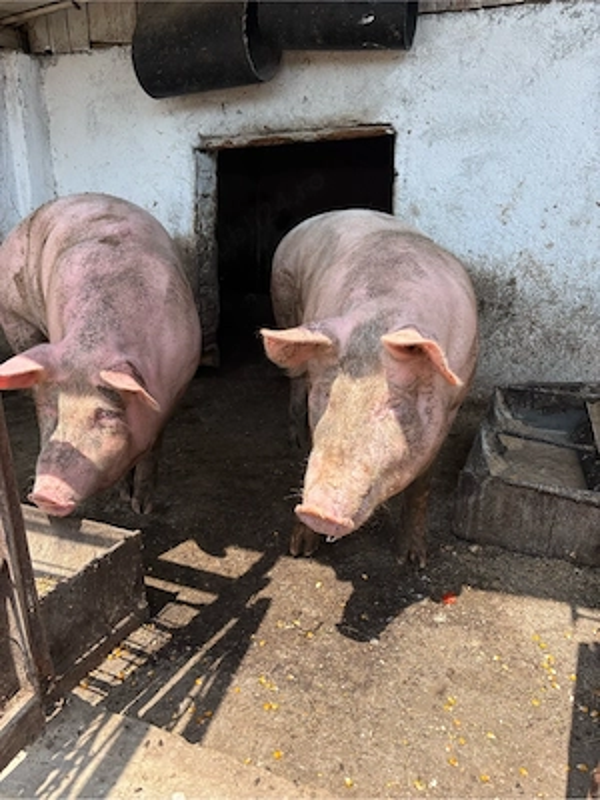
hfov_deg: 53.1
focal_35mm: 26
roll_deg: -1.8
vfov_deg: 67.3
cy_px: 400
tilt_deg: -16.6
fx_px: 601
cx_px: 300
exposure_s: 1/987
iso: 50
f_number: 1.6
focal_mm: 5.96
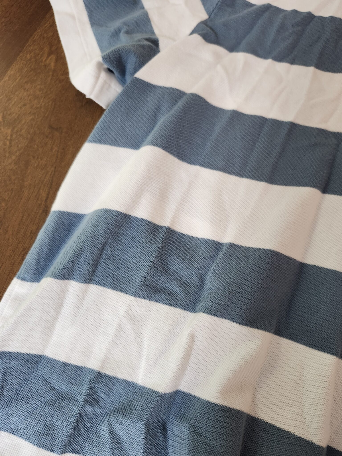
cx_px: 171
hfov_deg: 58.9
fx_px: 303
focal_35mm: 23
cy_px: 228
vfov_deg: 73.9
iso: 320
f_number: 1.8
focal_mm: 5.54
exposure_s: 1/120
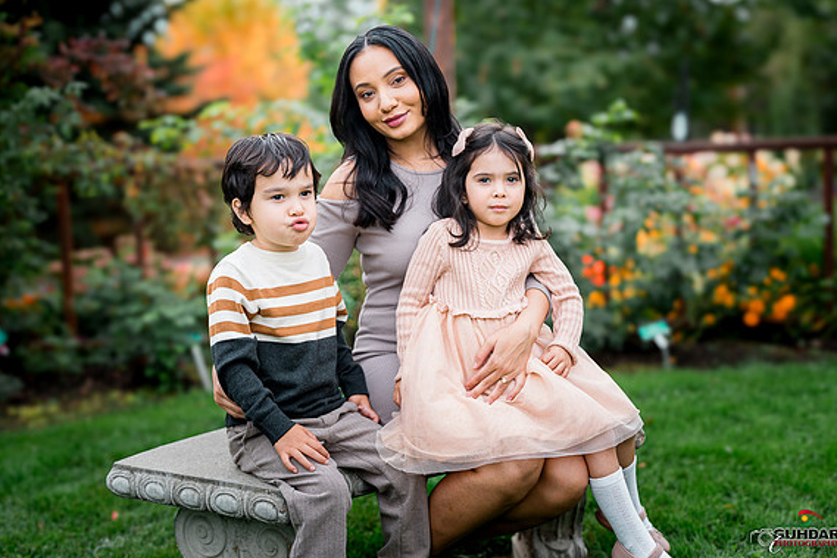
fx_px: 1185
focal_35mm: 51
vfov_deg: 26.5
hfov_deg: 38.9
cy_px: 276
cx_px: 425
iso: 200
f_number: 2
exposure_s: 1/800
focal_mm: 50
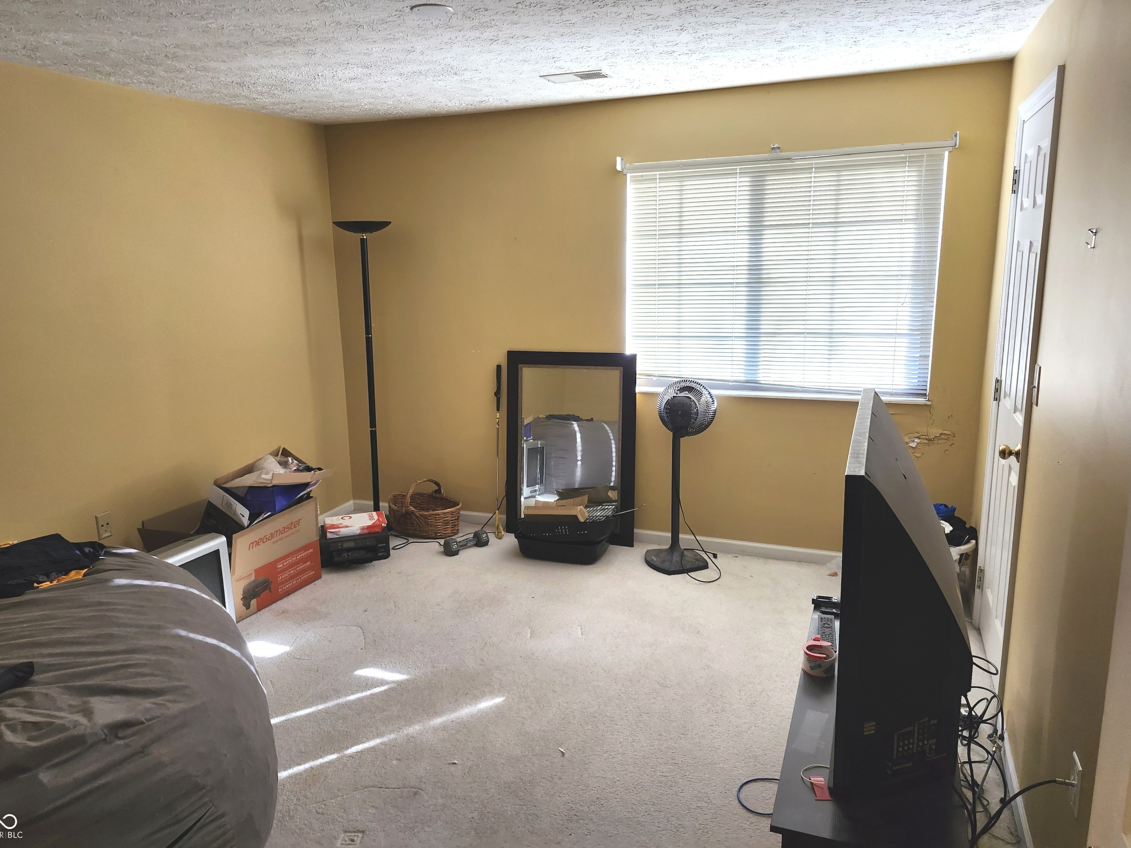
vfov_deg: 56.8
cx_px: 556
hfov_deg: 71.6
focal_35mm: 24
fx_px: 784
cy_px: 406
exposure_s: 1/120
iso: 200
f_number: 1.8
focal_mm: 5.54
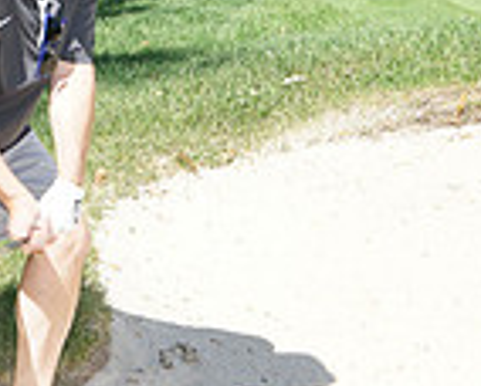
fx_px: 2680
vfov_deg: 8.2
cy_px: 19
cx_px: -115
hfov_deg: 10.1
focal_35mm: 188
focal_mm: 49
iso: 200
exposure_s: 1/200
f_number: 9
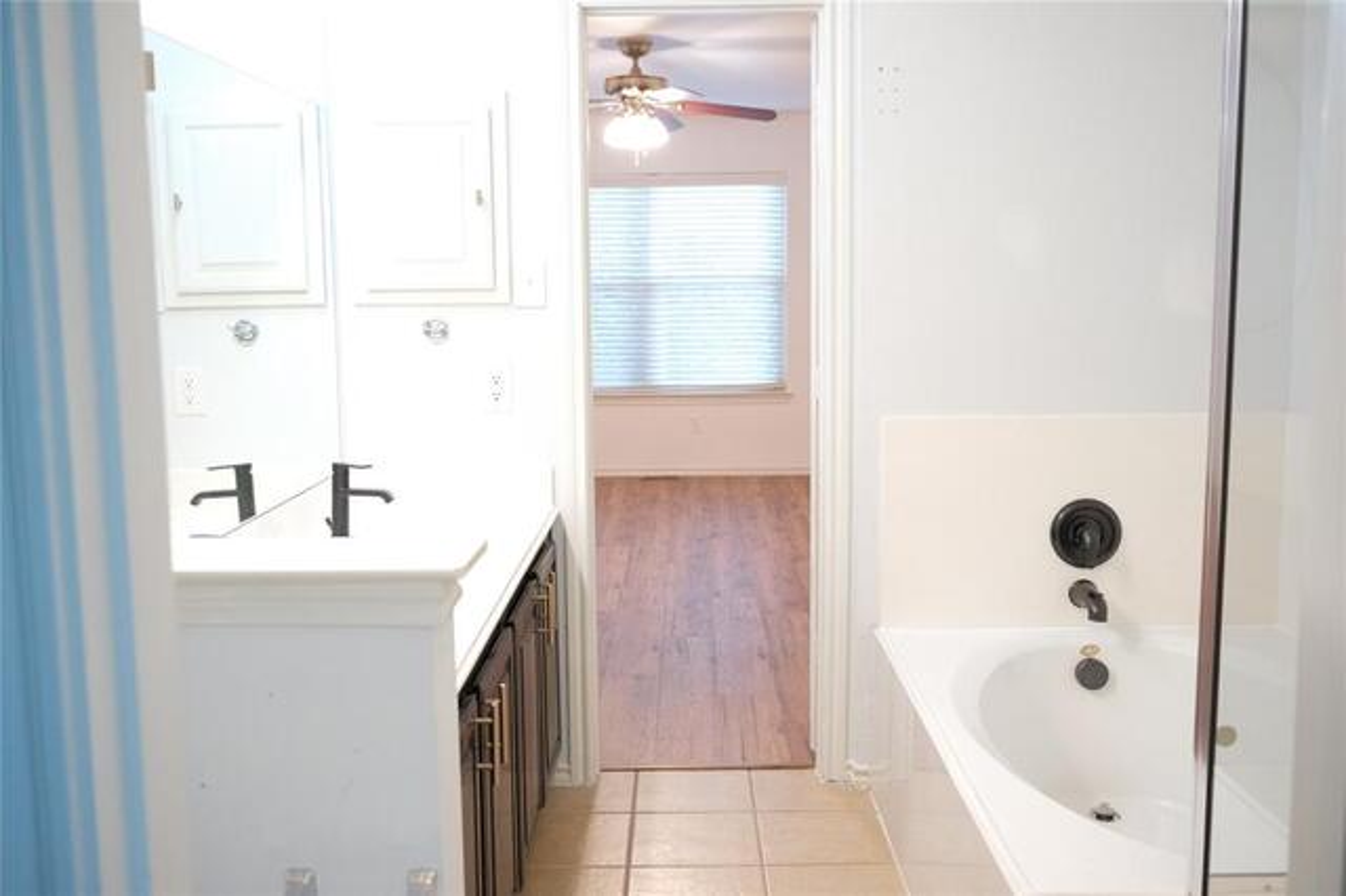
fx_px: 1308
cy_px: 448
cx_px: 673
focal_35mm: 35
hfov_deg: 54.5
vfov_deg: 37.8
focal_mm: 23
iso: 2000
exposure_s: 1/125
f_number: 2.8
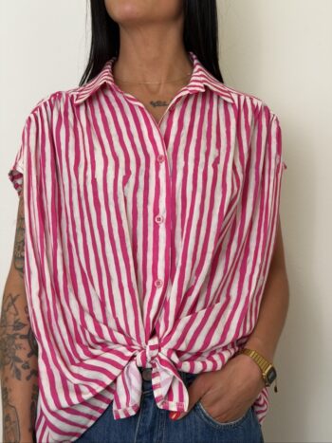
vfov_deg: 39.7
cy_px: 222
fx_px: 614
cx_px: 166
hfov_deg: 30.3
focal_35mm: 48
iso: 64
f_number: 1.78
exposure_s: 1/377
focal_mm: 6.76
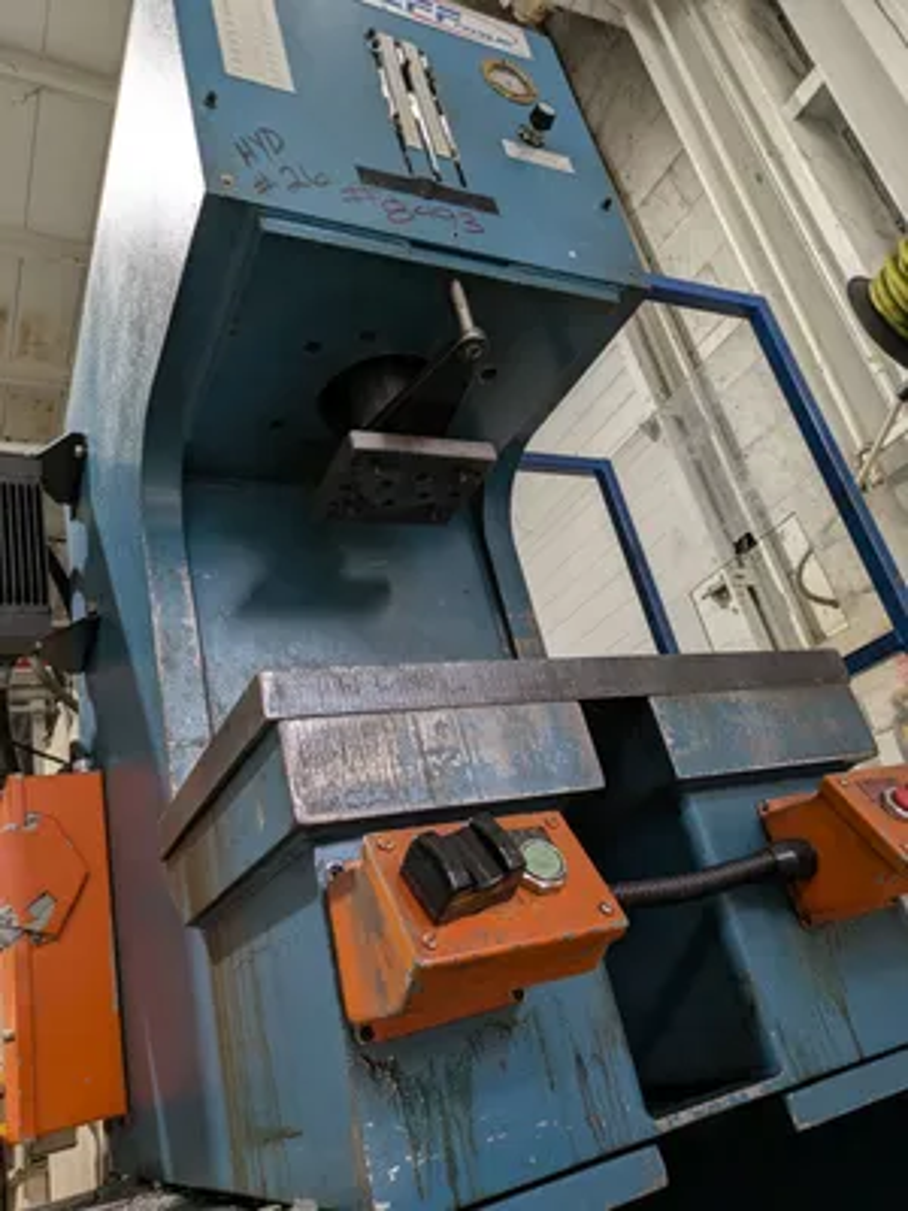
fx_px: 874
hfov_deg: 54.9
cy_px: 606
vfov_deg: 69.4
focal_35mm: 25
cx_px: 454
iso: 77
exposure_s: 1/40
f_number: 1.89
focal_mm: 5.43
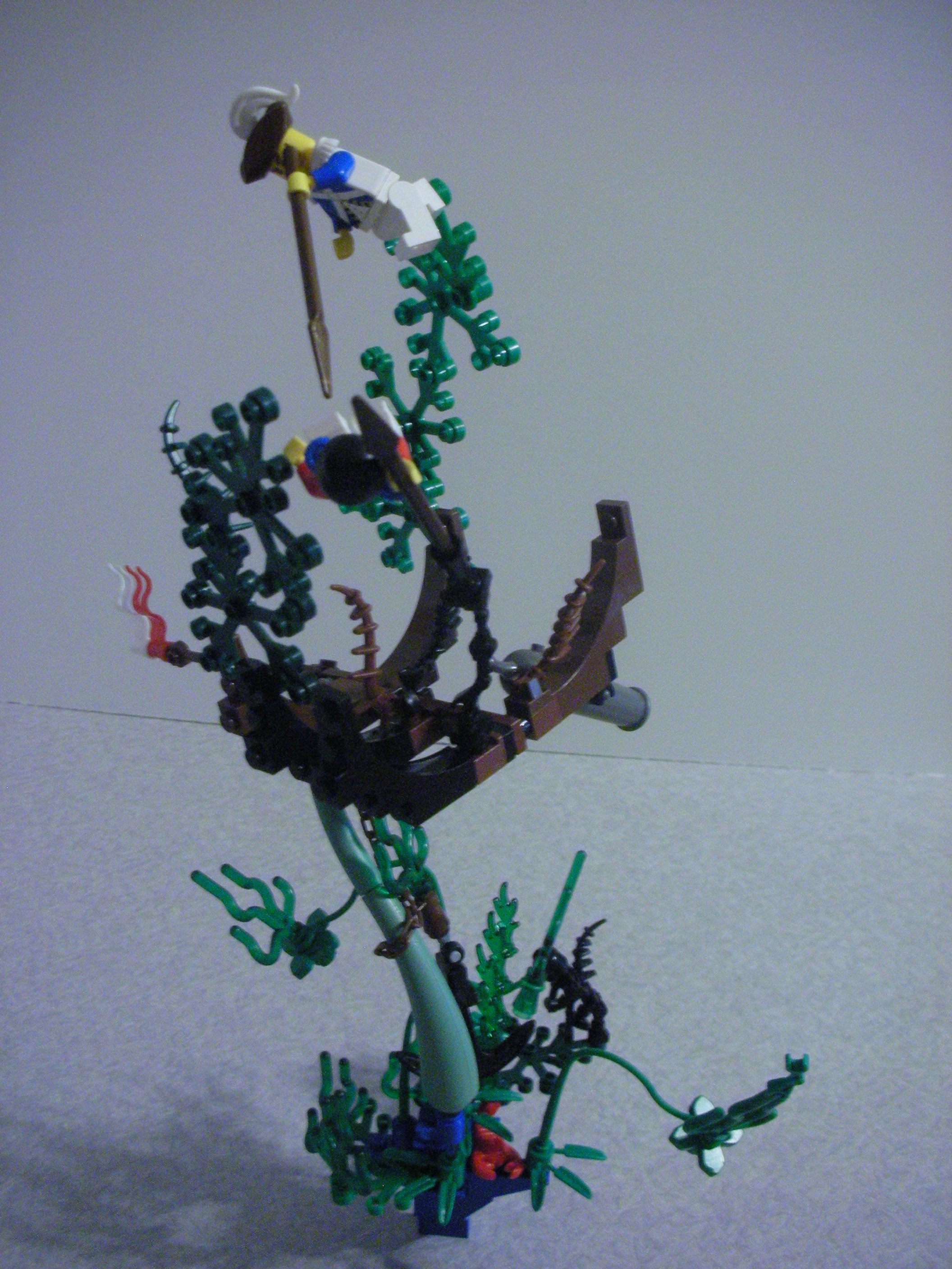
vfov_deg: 52.6
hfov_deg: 40.7
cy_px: 634
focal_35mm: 35
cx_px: 476
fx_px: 1283
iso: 400
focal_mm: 5.8
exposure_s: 1/16.2
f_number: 3
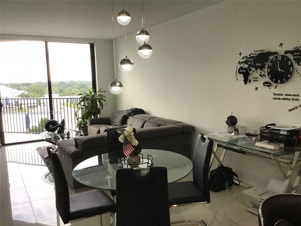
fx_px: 270
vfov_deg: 45.4
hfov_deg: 58.4
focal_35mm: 31
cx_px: 150
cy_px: 113
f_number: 2.4
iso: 25
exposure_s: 1/40
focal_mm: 3.3
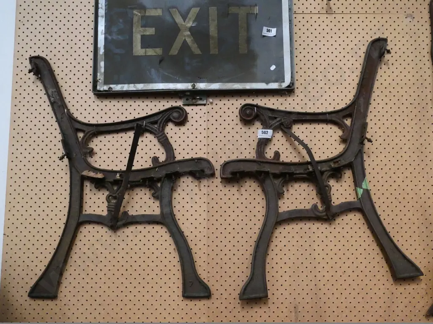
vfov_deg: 39.7
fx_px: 450
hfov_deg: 51.4
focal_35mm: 36
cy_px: 162
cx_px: 216
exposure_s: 1/500
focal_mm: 18
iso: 6400
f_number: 5.6
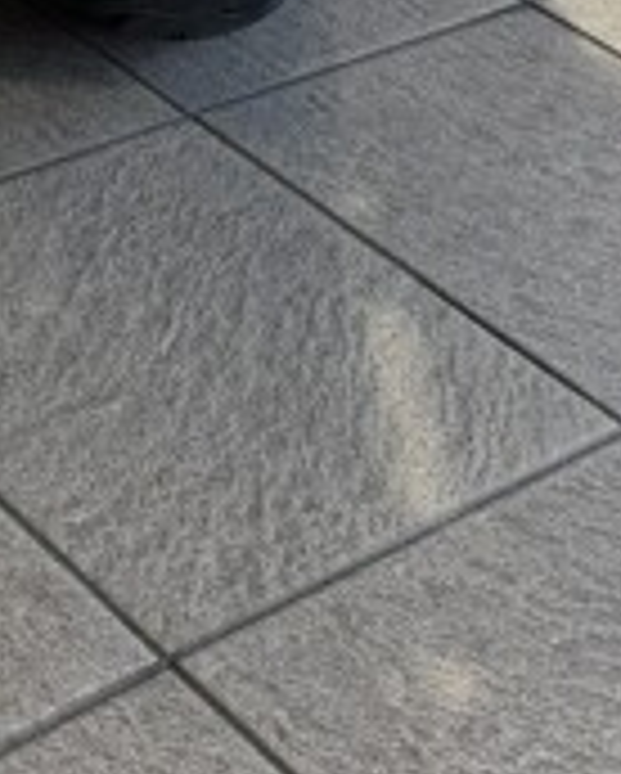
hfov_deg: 13.8
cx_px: -94
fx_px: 2500
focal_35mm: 109
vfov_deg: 14.5
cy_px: -796
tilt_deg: -10.5
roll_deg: -6.2
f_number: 1.78
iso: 125
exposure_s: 1/60
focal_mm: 6.76
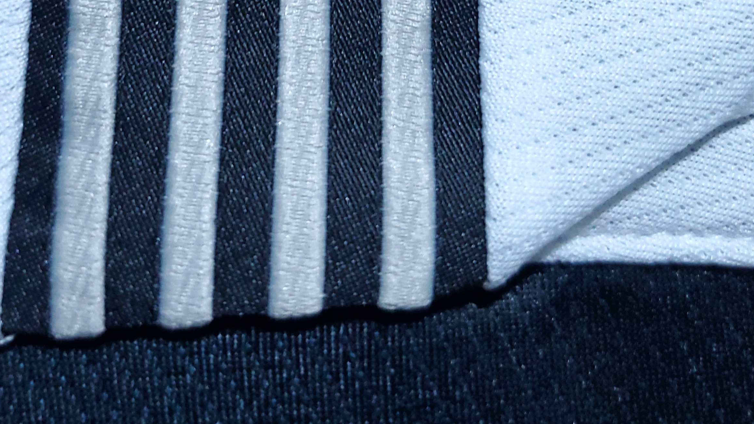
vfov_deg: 22.0
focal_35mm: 49
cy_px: -122
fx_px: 980
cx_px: 341
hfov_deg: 42.1
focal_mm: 4.3
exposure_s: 1/30
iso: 200
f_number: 1.5
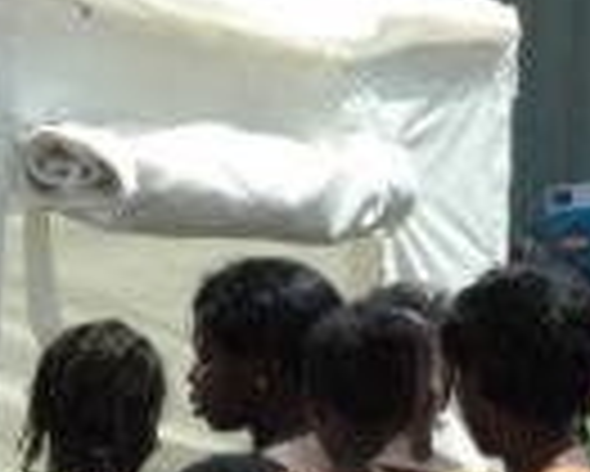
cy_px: 562
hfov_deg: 4.5
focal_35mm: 432
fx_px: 7549
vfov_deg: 3.6
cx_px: 428
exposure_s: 1/500
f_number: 18
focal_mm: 90
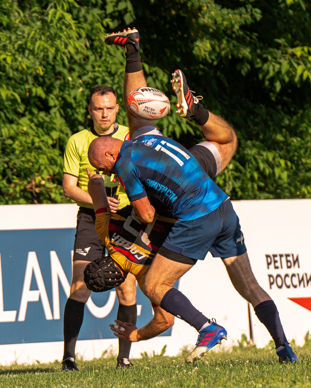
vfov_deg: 3.1
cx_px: 180
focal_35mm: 621
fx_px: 7145
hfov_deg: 2.5
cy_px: 208
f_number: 3.5
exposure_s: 1/5000
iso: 640
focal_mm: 200
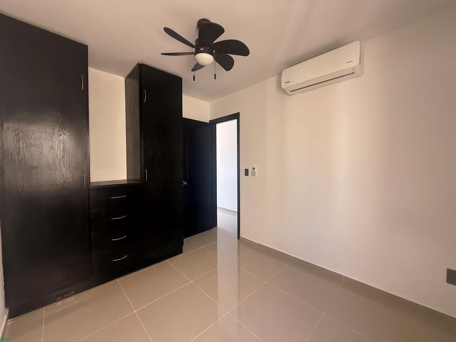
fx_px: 184
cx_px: 228
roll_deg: +0.2
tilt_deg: -2.5
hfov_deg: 102.1
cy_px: 171
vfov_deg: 85.7
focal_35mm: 14
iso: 250
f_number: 2.2
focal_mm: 2.22
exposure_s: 1/99
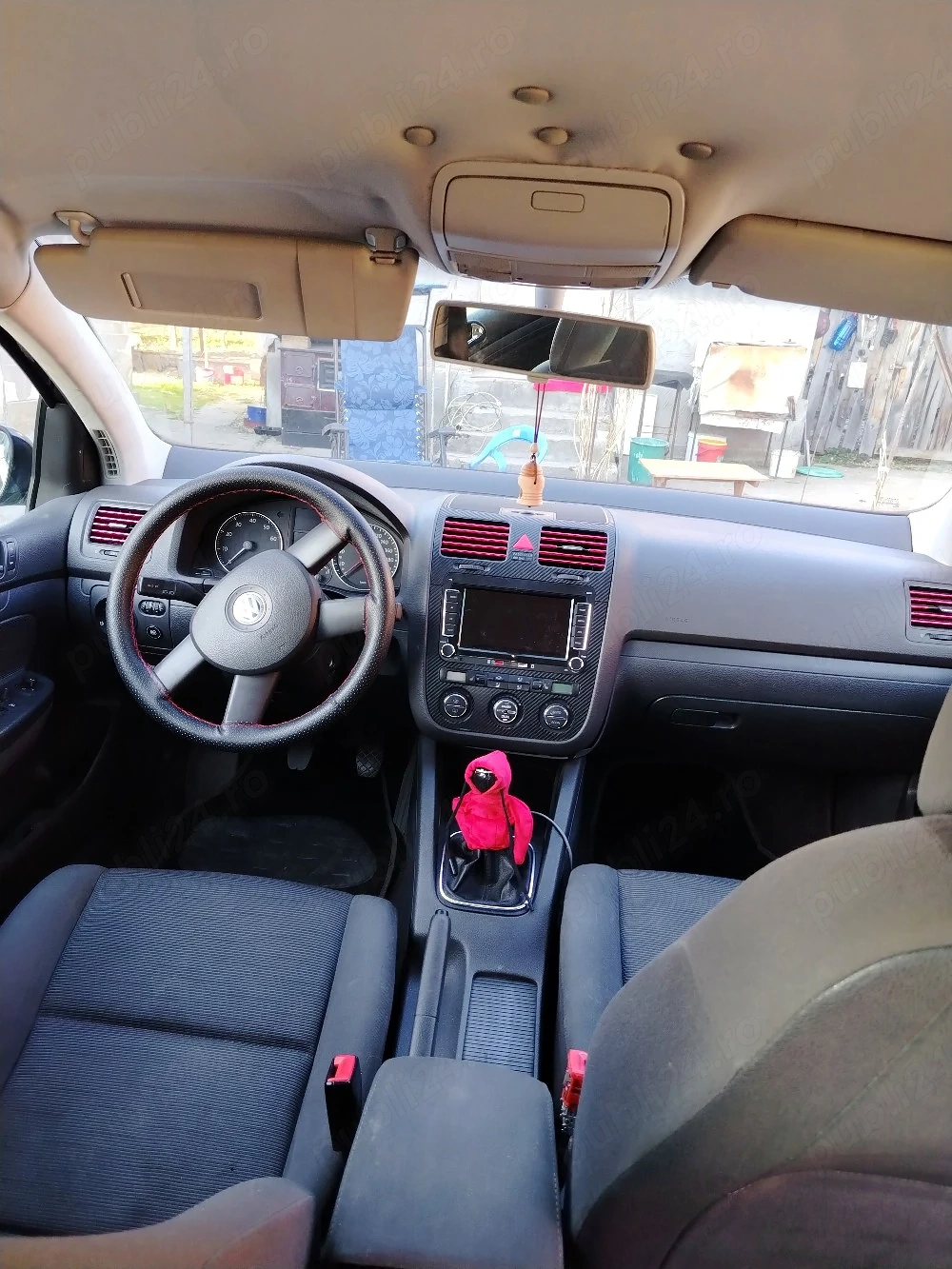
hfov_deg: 56.8
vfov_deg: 71.6
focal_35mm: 24
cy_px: 634
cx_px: 476
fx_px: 880
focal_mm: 5.25
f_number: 1.75
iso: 375
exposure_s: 1/50
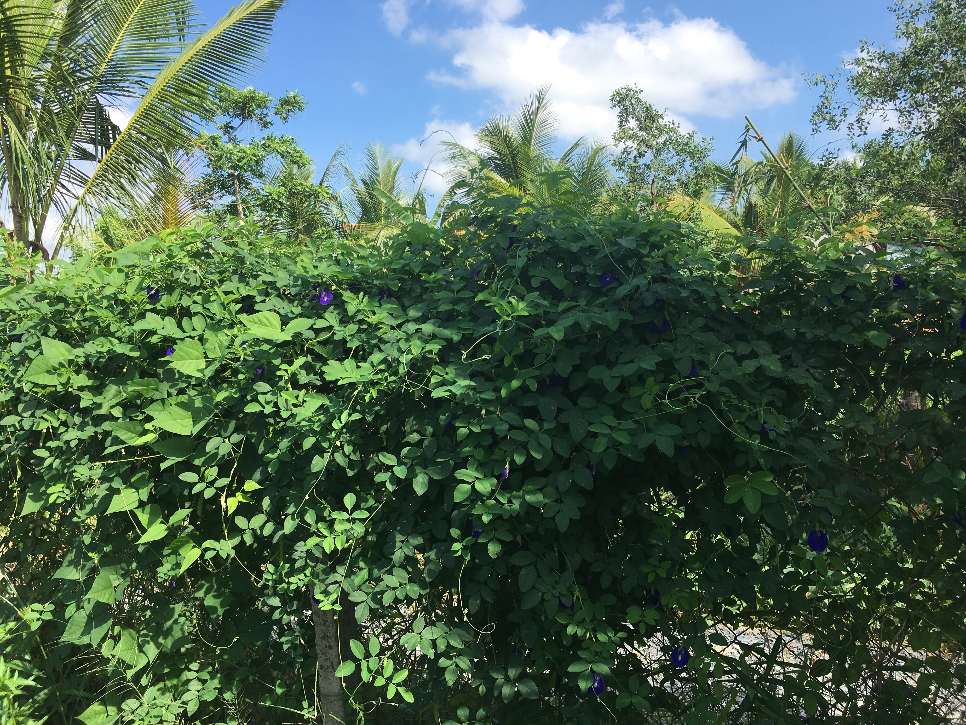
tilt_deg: -0.9
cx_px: 483
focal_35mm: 29
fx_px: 809
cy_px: 362
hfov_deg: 61.7
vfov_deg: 48.2
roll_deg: +2.0
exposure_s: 1/827
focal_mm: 4.15
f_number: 2.2
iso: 25
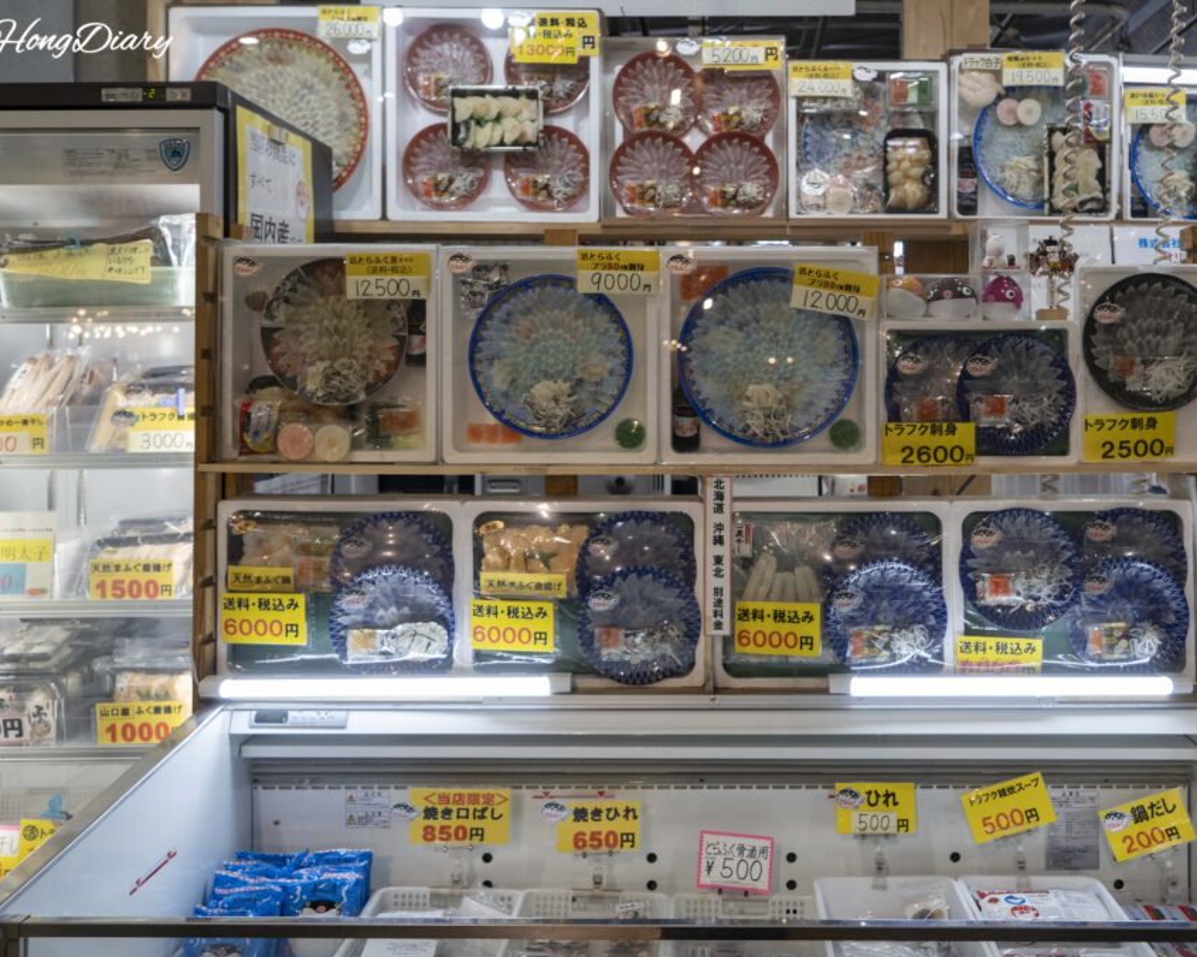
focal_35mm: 33
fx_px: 1169
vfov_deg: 44.5
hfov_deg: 54.1
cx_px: 676
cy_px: 479
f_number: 4
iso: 640
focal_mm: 29
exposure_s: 1/160
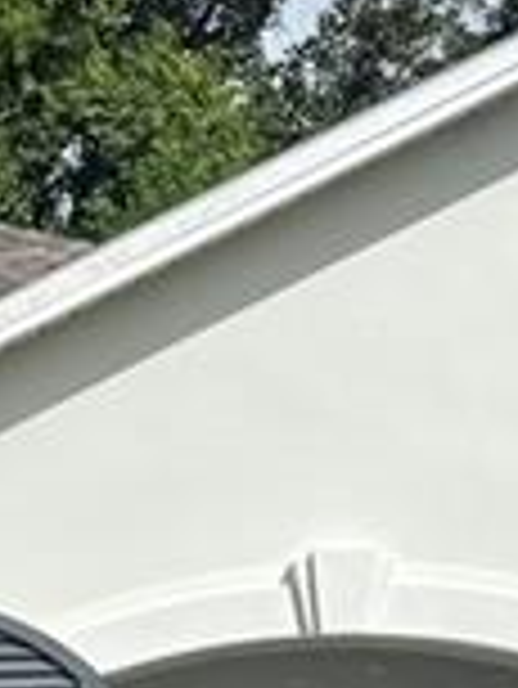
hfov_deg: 6.8
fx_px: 3746
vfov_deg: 9.8
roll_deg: -2.3
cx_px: -1297
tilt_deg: -3.7
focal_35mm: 188
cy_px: 1345
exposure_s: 1/4608
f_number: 1.78
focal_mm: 6.76
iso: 80
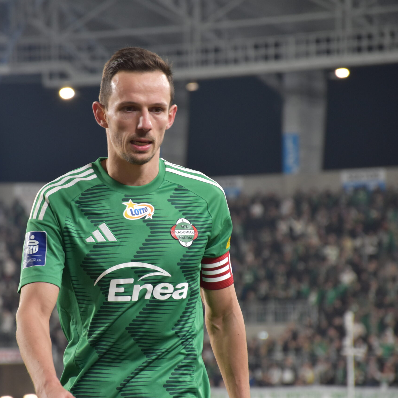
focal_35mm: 268
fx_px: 3486
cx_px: 118
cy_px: 199
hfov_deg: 6.5
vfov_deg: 6.5
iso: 800
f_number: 5.6
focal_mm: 140
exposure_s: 1/160
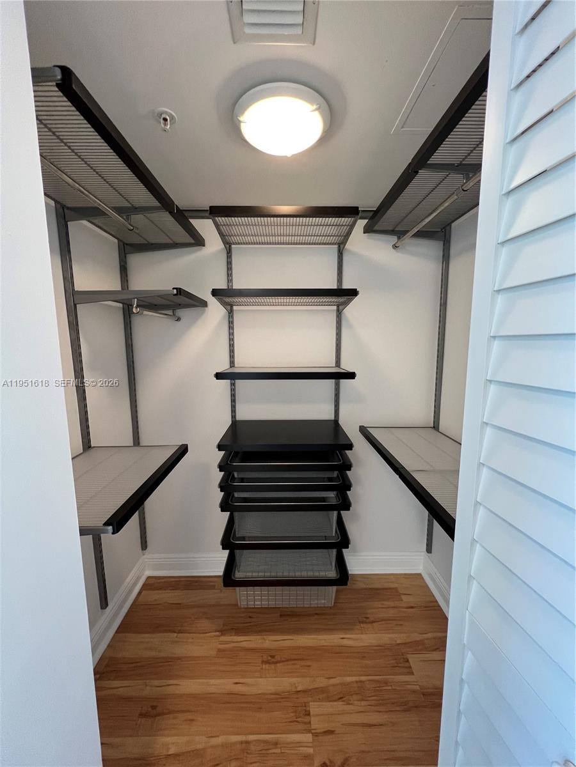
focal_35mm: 13
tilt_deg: -7.9
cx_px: 288
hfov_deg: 89.9
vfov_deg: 106.2
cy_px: 384
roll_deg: +0.1
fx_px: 288
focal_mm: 1.57
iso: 200
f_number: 1.8
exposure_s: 1/60
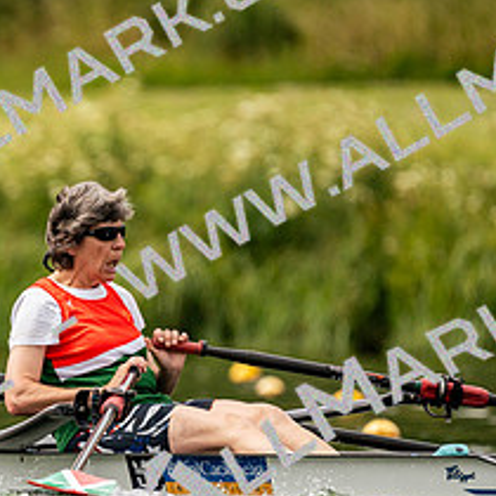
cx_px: -57
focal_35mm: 1412
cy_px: 339
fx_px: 22890
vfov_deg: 1.2
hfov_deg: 1.2
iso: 320
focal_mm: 600
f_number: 6.3
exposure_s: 1/2000
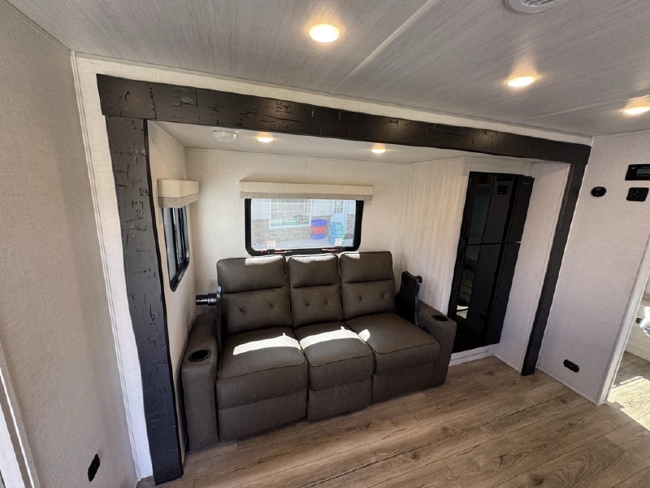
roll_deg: -3.2
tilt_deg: -11.2
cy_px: 244
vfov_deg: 85.7
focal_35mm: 14
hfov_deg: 102.1
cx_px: 325
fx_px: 263
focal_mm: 2.22
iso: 100
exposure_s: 1/99
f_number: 2.2
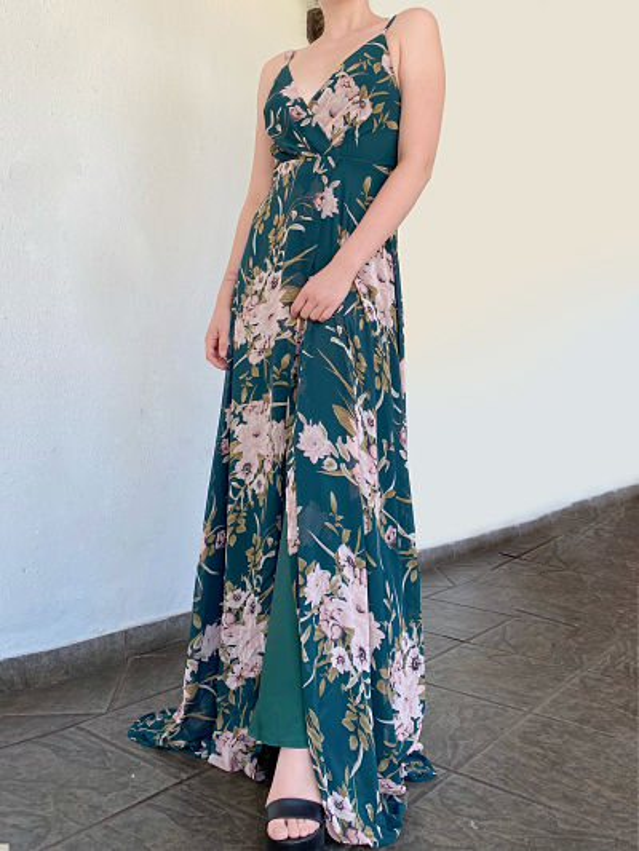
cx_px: 320
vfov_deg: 67.3
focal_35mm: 26
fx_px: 640
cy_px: 426
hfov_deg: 53.1
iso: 32
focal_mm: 4.25
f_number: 1.8
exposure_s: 1/120
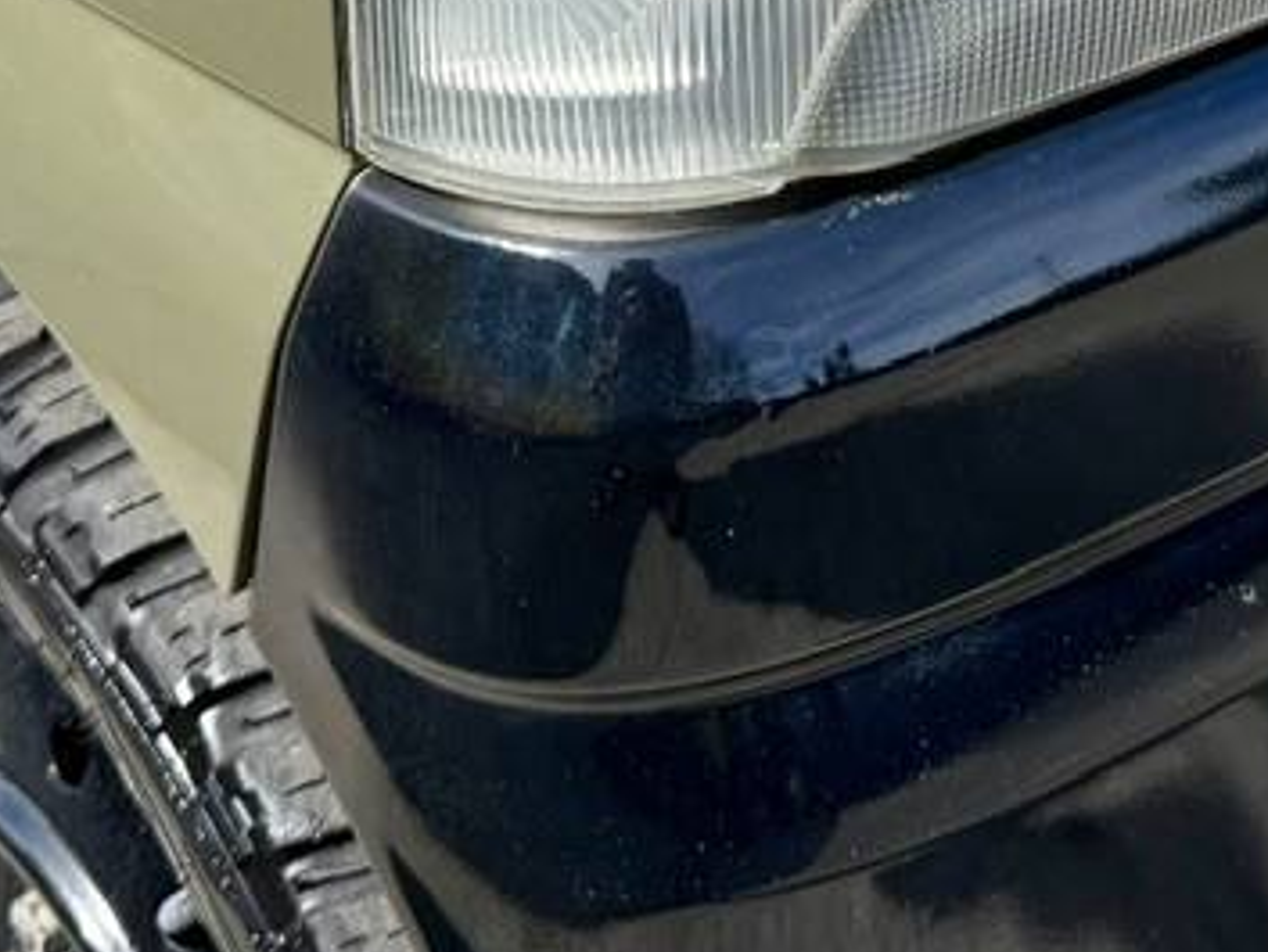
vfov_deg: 15.9
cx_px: 848
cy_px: -370
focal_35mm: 87
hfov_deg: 22.4
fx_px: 3188
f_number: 1.78
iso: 80
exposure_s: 1/1901
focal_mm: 6.76
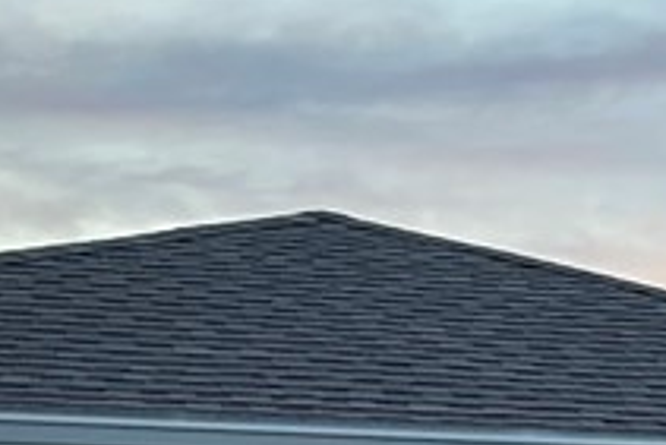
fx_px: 2425
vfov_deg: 9.8
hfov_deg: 15.1
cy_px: 887
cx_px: 802
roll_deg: +0.6
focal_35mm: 131
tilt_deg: -1.4
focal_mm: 4.2
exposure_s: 1/99
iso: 125
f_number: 1.6
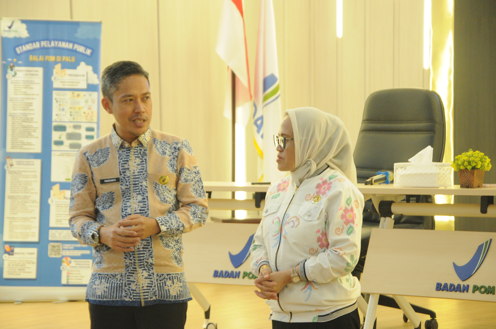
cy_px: 164
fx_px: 1651
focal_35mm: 120
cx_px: 248
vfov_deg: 11.4
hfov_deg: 17.1
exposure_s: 1/50
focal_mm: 80
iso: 1600
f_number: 5.6
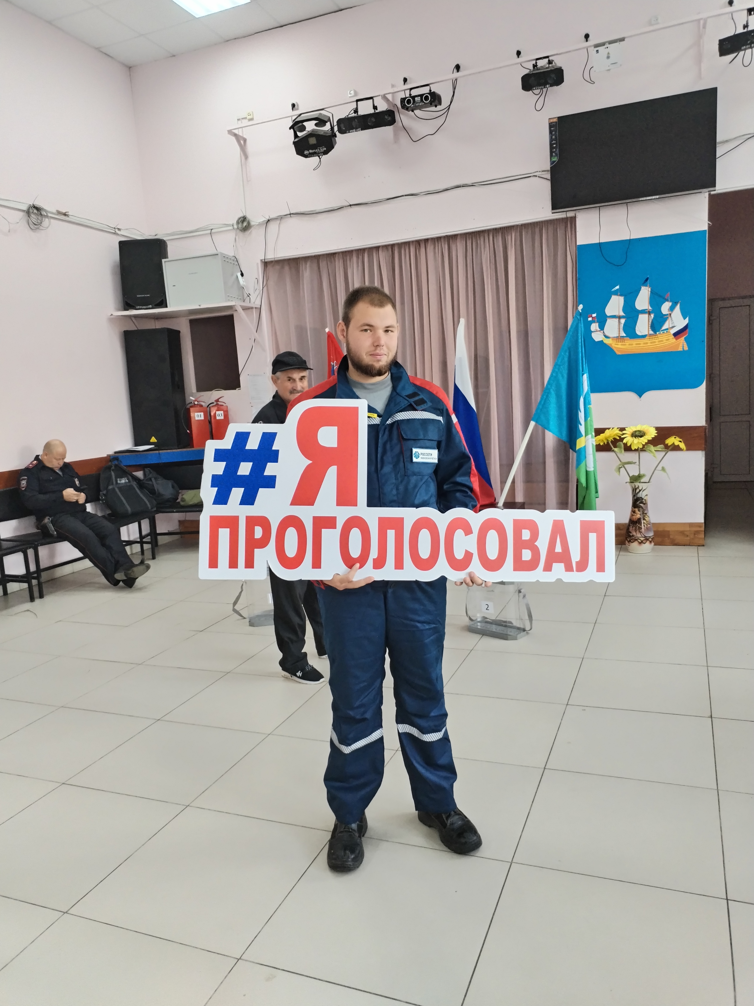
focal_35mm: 29
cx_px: 377
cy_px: 503
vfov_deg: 61.7
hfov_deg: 48.2
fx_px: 842
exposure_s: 1/60
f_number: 1.8
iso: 326
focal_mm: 4.75
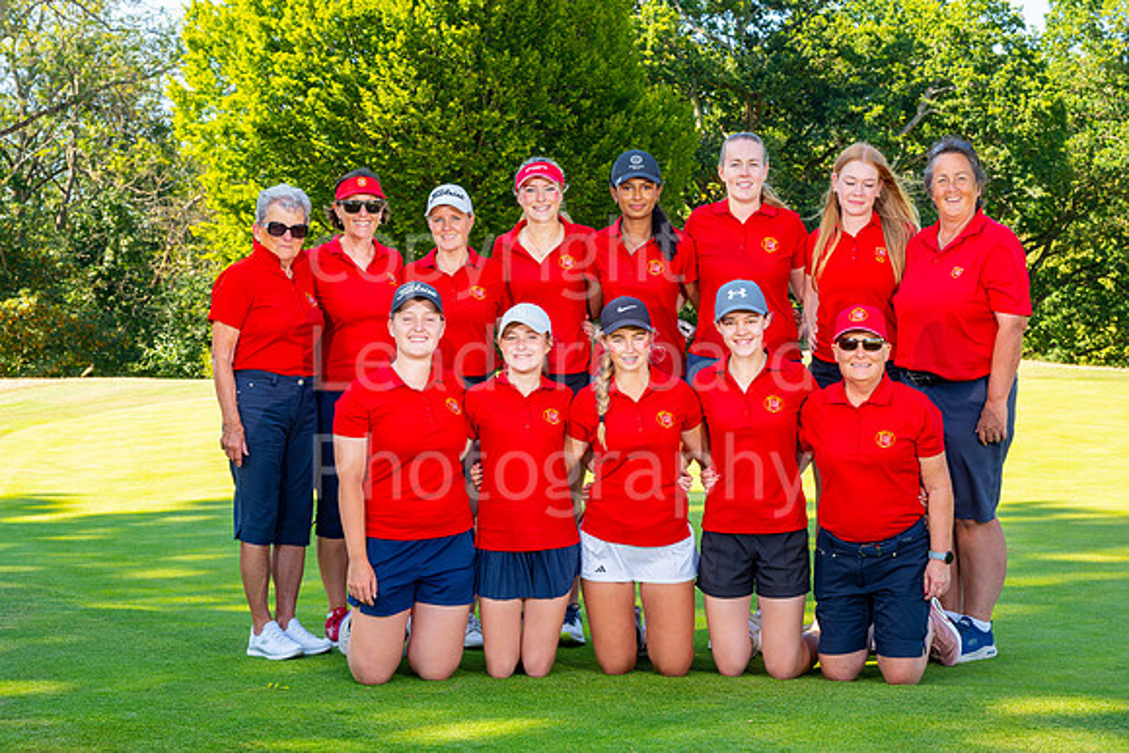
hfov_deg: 33.4
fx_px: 1882
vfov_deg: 22.6
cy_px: 376
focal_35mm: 60
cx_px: 564
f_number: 10
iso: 100
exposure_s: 1/60
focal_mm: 60
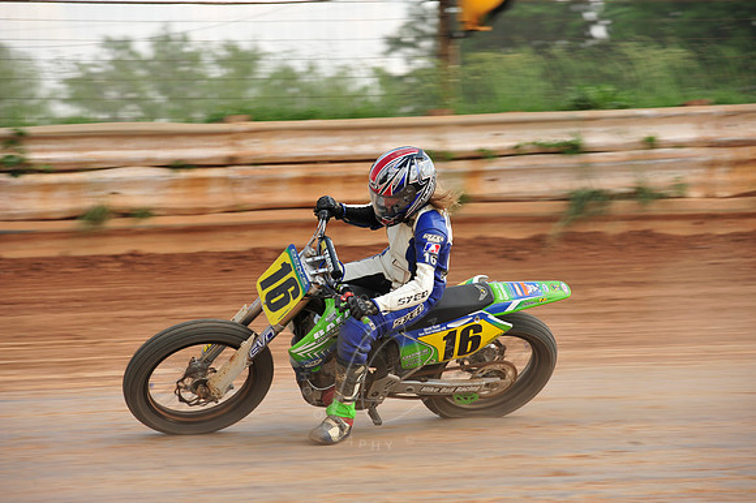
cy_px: 252
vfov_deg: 9.5
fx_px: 3043
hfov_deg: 14.2
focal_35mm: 145
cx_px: 378
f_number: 6.3
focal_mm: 145
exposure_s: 1/400
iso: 200
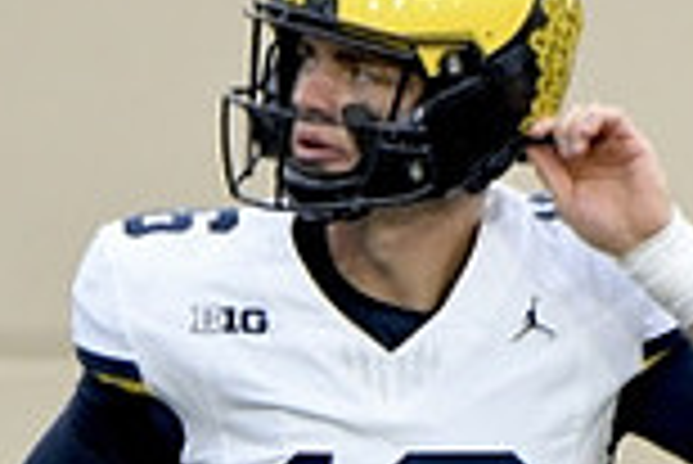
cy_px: 484
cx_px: 536
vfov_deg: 0.8
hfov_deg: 1.1
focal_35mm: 1810
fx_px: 34875
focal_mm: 400
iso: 2000
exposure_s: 1/1000
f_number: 5.6
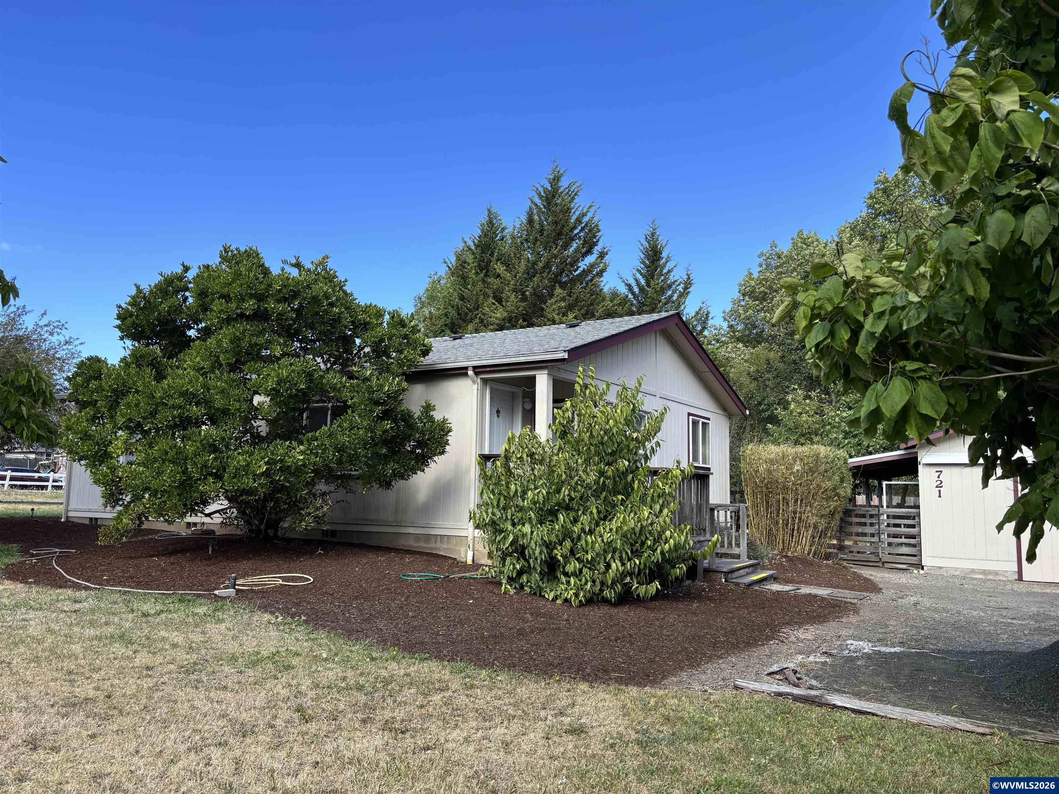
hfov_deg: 67.3
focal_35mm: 26
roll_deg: -1.9
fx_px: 795
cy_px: 397
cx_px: 530
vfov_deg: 53.1
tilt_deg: +6.7
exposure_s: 1/1311
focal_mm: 5.96
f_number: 1.6
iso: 50
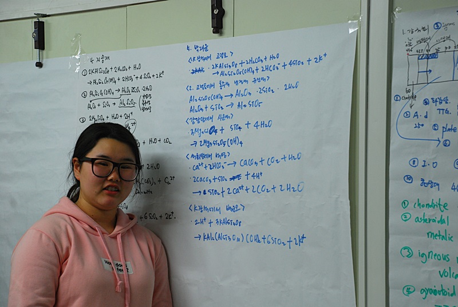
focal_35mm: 99
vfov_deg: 13.9
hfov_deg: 20.6
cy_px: 154
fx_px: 1261
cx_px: 229
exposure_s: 1/60
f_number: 6.3
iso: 400
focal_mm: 66
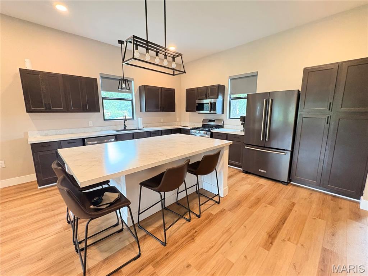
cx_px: 184
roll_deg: -2.4
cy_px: 138
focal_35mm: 14
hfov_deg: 102.1
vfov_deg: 85.6
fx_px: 149
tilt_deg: -9.6
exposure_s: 1/60
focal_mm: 2.22
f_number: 2.2
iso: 800
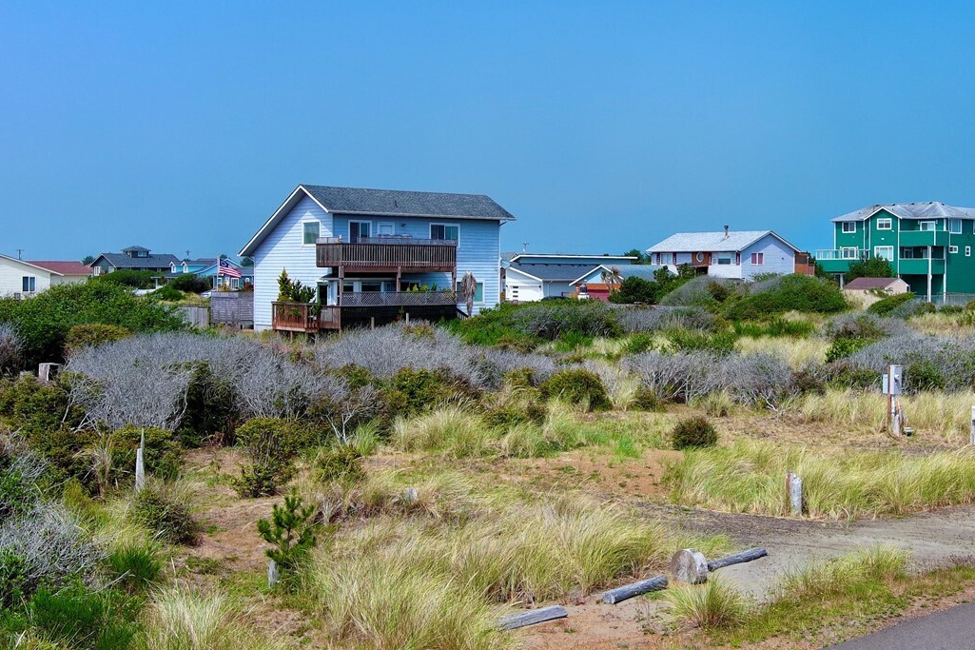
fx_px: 1300
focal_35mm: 48
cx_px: 659
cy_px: 262
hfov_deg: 40.6
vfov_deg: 28.0
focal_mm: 10.57
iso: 100
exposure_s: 1/1701
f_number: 2.8
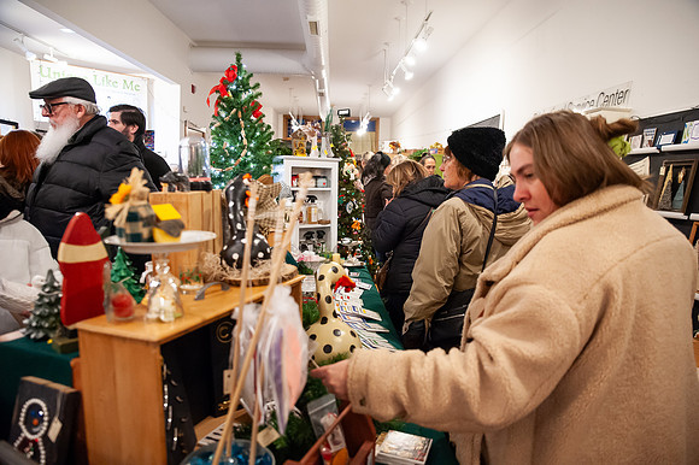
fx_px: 466
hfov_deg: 73.8
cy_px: 232
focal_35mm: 24
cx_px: 350
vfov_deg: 53.1
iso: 2500
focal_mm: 24
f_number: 3.2
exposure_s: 1/125
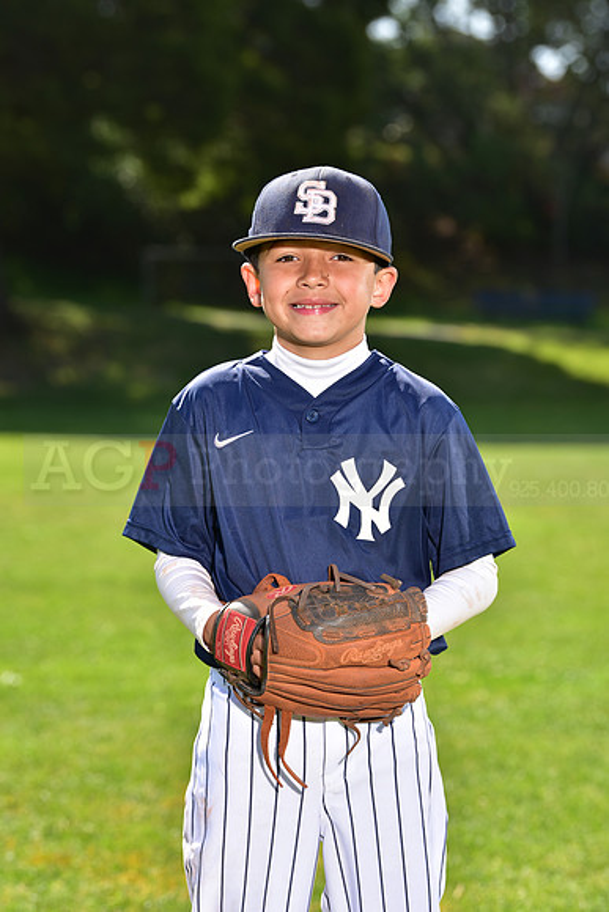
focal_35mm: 130
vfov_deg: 15.8
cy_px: 456
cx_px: 304
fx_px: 3297
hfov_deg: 10.6
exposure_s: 1/250
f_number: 5.6
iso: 100
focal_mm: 130
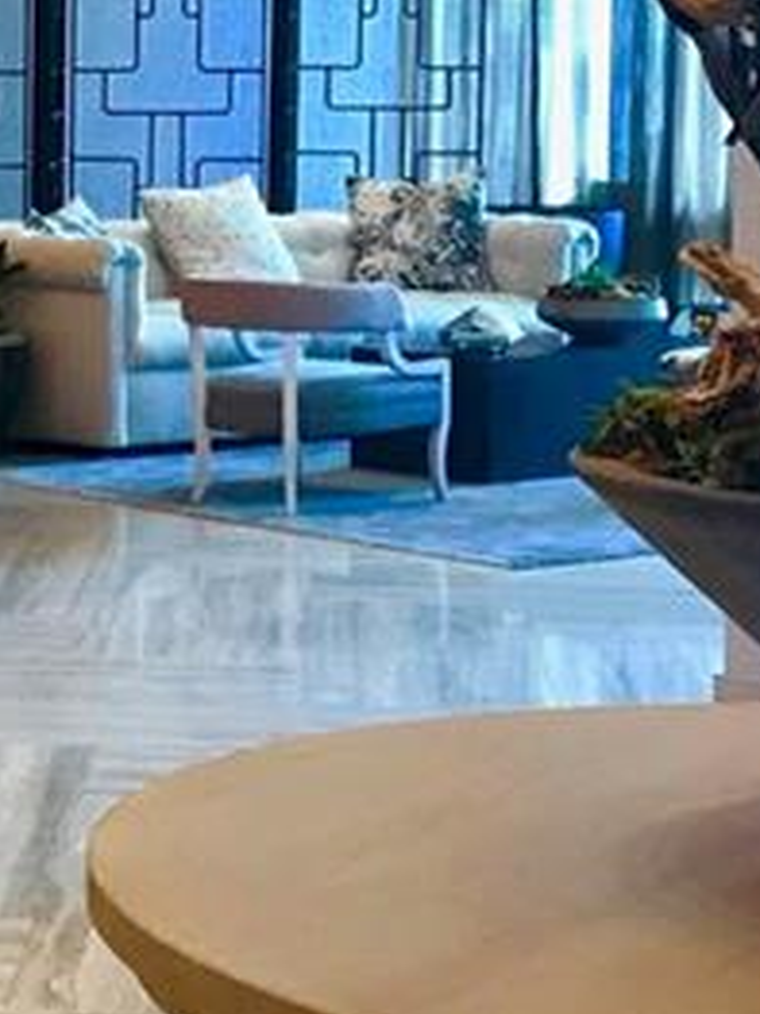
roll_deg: +0.2
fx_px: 3750
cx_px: -282
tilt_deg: -3.6
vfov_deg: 15.4
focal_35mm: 128
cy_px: 332
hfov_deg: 11.2
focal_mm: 3.99
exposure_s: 1/17
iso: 40
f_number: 1.8
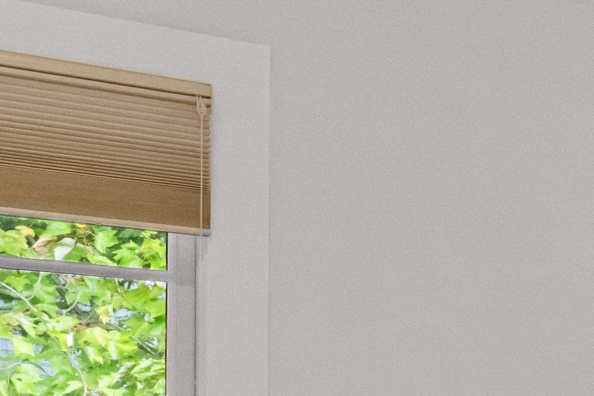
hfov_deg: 16.1
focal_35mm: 92
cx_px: 1250
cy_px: 481
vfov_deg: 14.3
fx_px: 1521
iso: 3200
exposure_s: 1/10
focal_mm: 15.2
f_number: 11
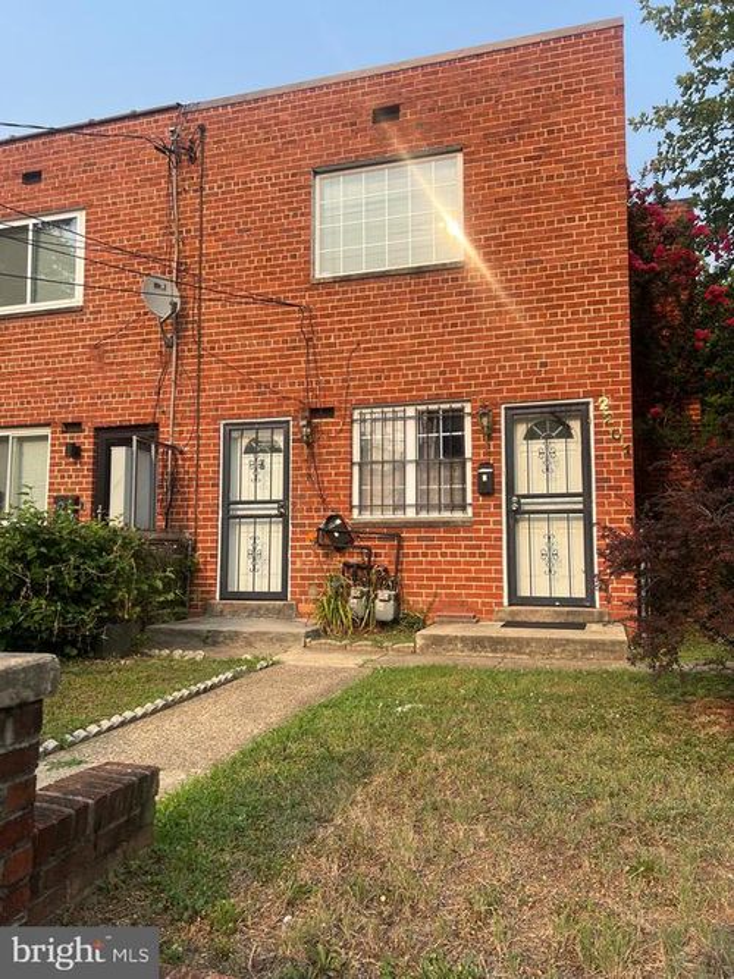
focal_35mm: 26
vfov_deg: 67.3
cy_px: 490
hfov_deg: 53.0
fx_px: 735
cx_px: 367
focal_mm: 5.7
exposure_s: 1/1669
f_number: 1.5
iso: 50
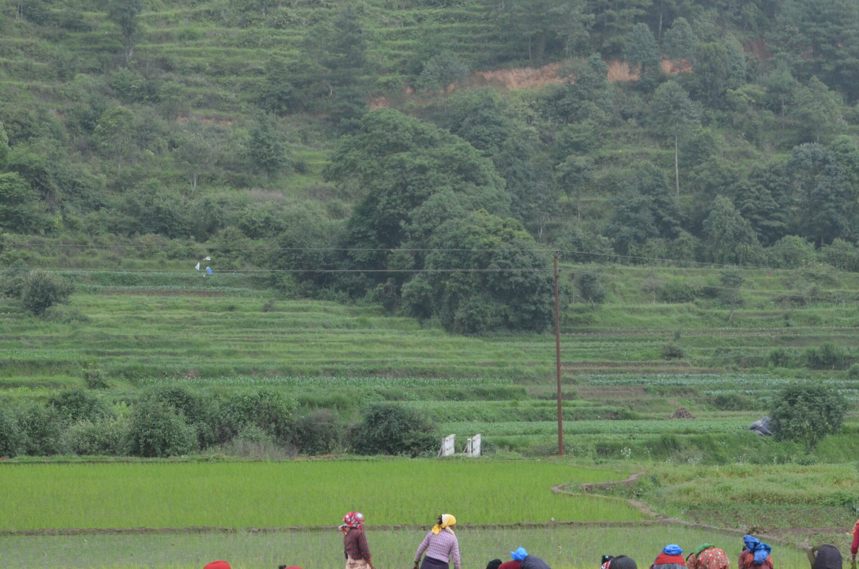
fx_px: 2429
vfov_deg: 13.4
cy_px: 356
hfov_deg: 20.0
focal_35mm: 102
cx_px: 565
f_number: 11
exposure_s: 1/400
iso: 1000
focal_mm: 50
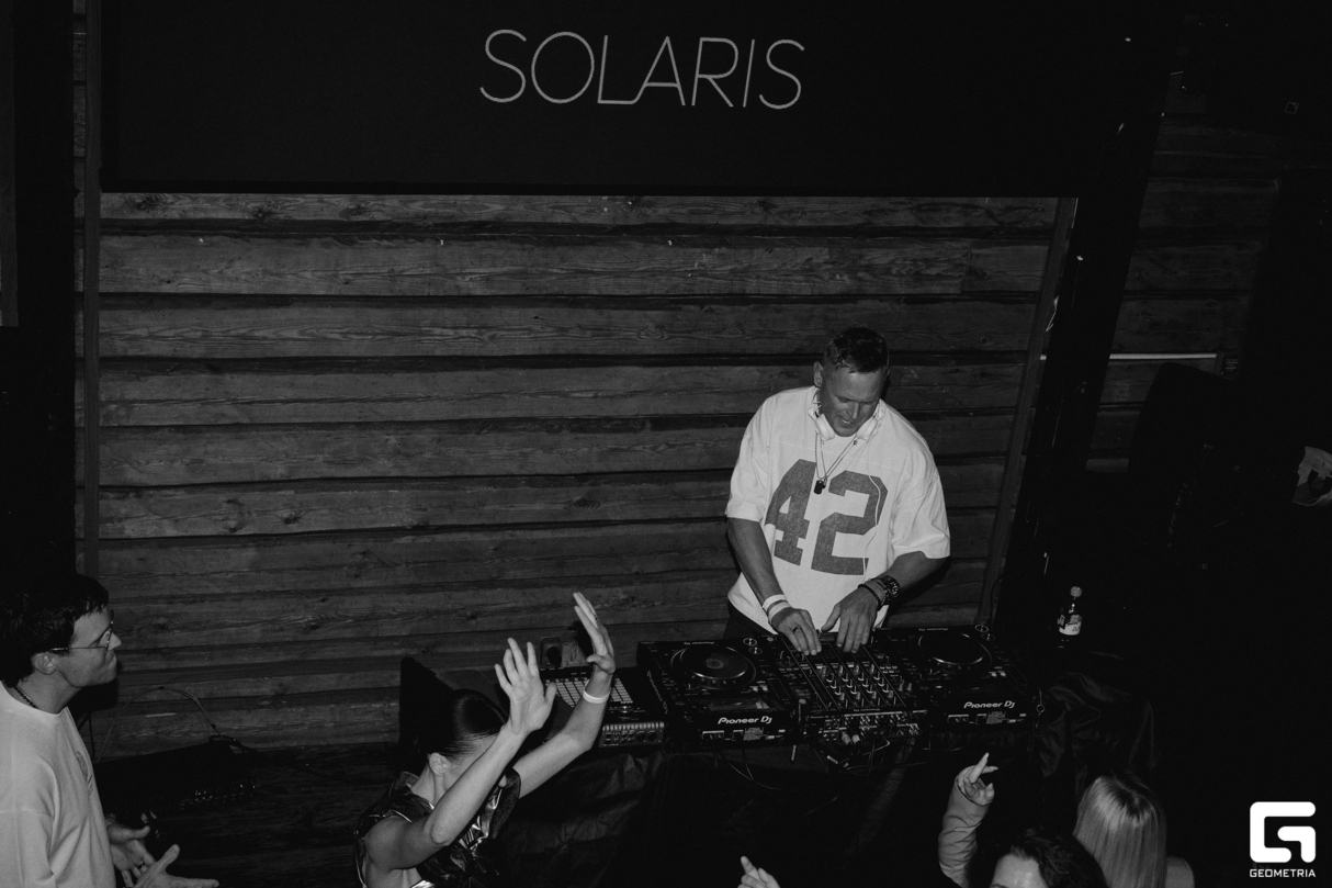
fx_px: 1813
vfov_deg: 27.5
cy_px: 444
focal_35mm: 49
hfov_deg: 40.3
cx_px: 666
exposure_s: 1/125
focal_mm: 32.5
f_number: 4
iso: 400
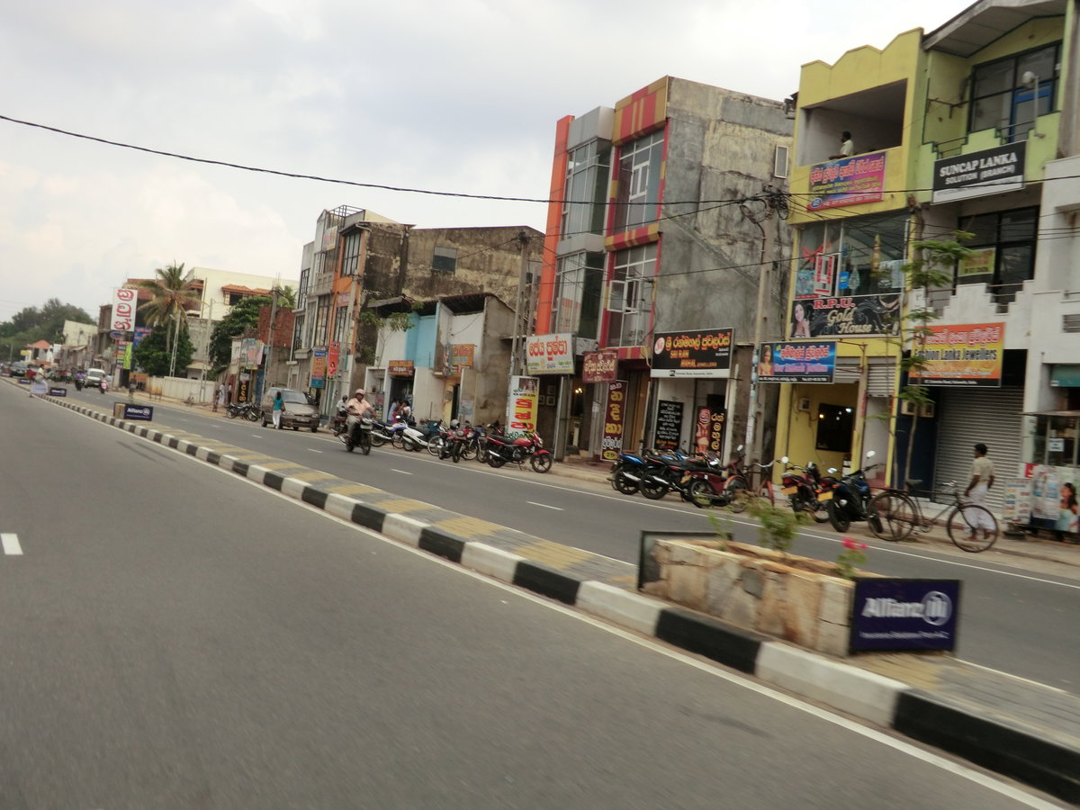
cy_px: 405
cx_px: 540
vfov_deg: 41.8
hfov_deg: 54.0
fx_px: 1061
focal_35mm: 34
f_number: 3.6
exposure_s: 1/200
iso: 80
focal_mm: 6.1
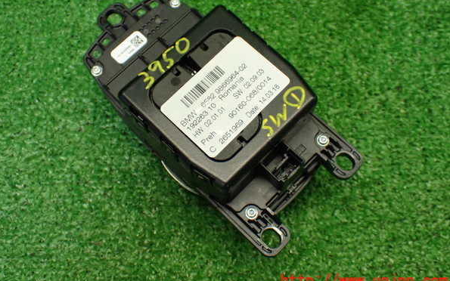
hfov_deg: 42.6
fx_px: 576
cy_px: 121
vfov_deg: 27.4
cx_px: 225
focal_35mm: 47
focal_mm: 7.84
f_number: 2.9
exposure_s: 1/125
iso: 800
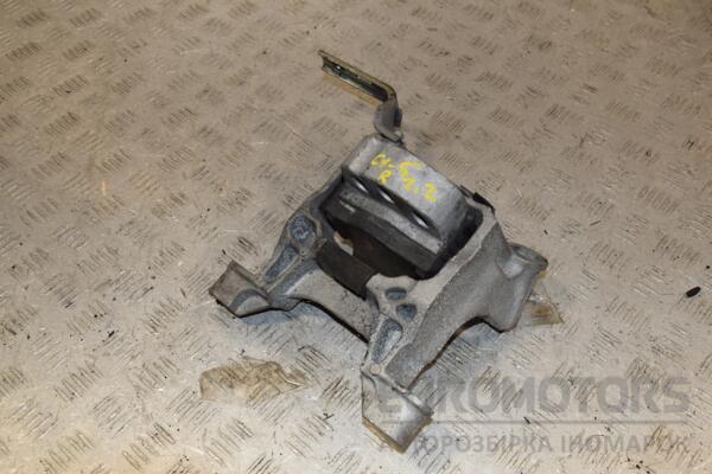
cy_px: 237
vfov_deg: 35.5
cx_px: 356
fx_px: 742
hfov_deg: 51.3
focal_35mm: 38
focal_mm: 25
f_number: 9
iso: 800
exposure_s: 1/200
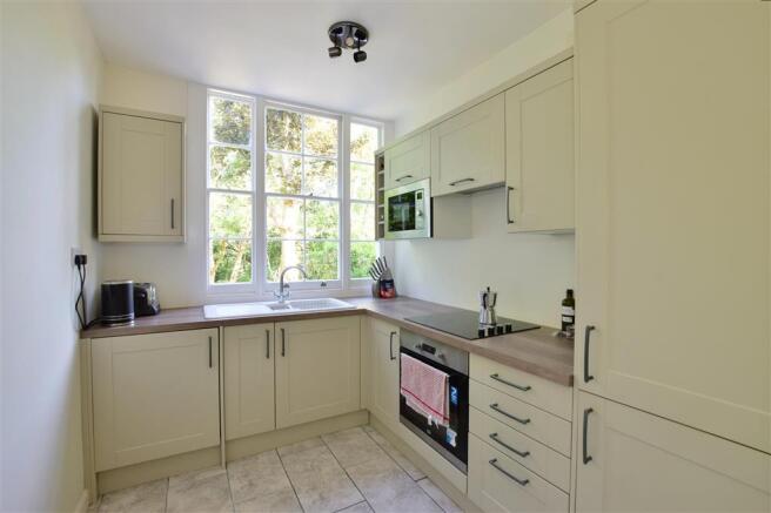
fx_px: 321
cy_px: 256
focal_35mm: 15
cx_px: 386
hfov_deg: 100.4
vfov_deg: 77.3
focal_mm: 10
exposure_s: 1/13
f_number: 11
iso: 400
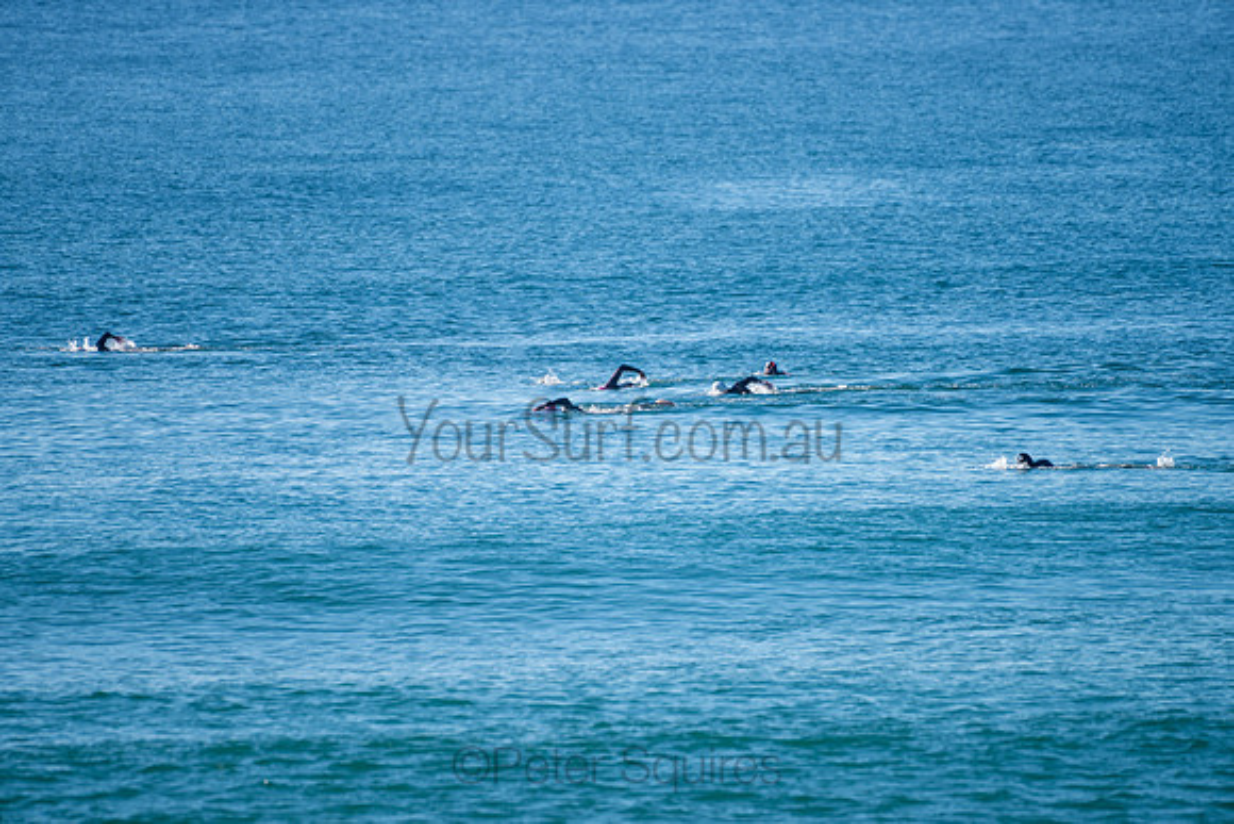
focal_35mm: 599
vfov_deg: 2.3
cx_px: 631
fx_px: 20521
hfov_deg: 3.4
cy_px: 403
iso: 31
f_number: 5.6
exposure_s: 1/320
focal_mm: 500
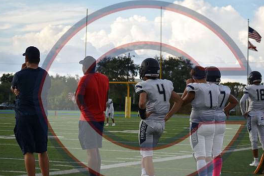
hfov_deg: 17.6
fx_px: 851
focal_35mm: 116
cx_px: 143
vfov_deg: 11.8
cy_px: 96
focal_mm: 70
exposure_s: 1/1250
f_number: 4.5
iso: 400
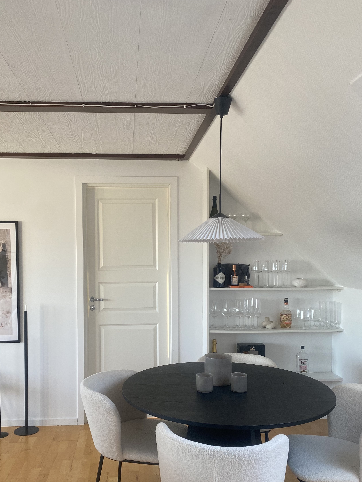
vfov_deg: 58.1
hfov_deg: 45.3
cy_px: 279
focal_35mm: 31
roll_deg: -0.5
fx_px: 432
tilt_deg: -1.5
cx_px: 150
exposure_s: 1/98
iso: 125
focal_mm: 4.25
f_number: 1.8
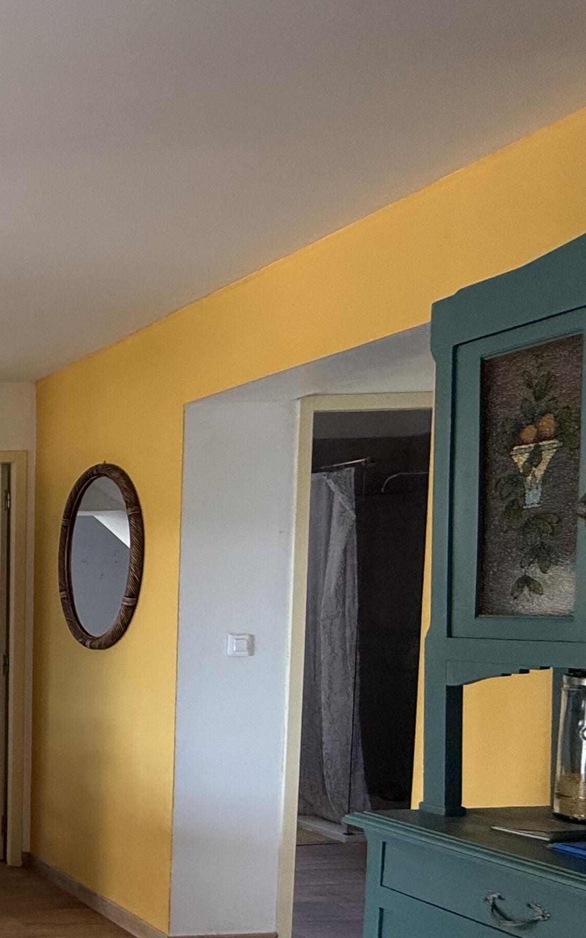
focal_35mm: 33
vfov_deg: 56.1
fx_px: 843
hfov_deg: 24.4
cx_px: -387
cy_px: 668
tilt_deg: -4.6
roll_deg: +2.0
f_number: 2.2
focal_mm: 2.22
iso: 250
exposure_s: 1/99
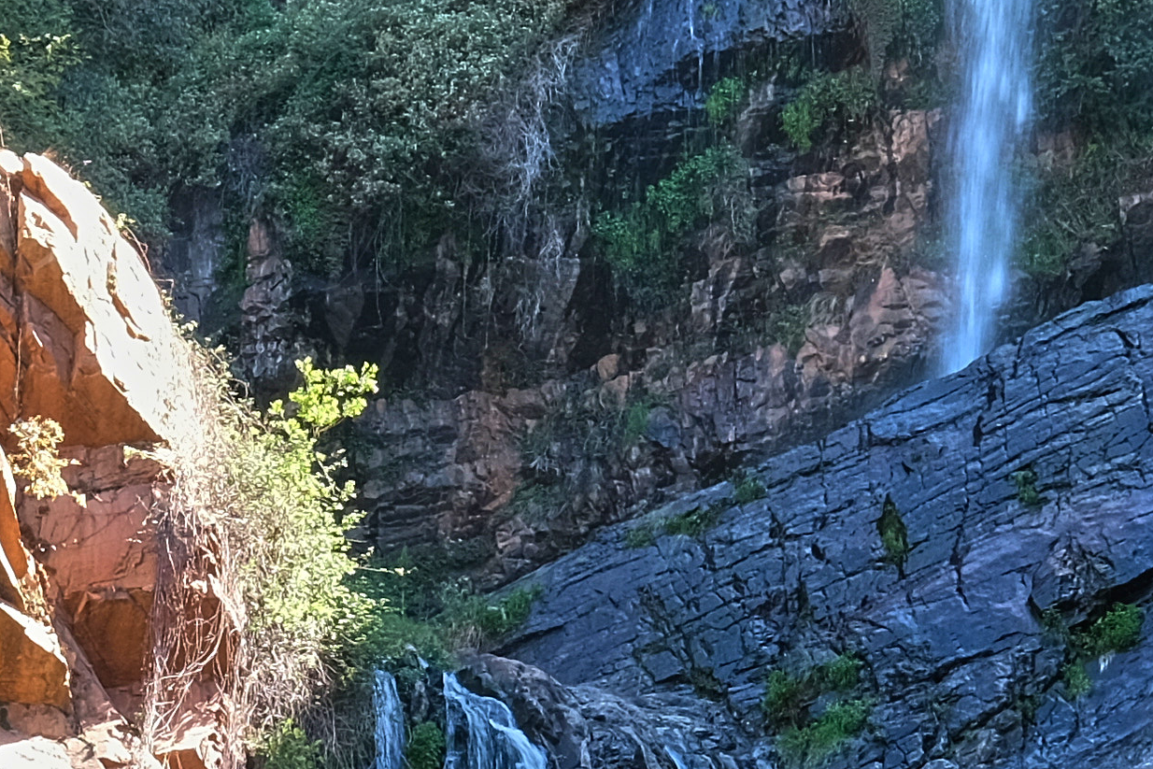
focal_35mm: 91
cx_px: 356
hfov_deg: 22.3
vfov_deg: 14.7
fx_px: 2915
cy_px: 838
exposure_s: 1/20
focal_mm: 12
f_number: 9
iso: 160
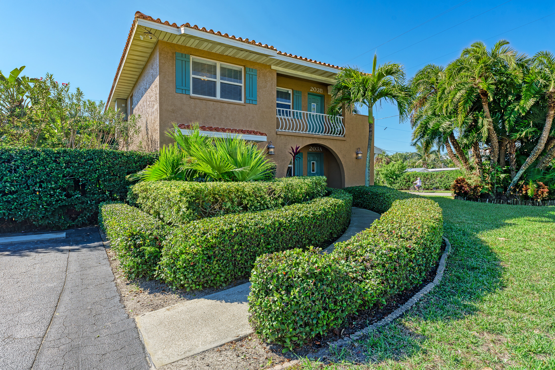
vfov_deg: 62.0
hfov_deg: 84.0
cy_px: 185
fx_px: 308
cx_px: 278
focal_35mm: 20
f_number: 7.1
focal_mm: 20
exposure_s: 1/40
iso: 100
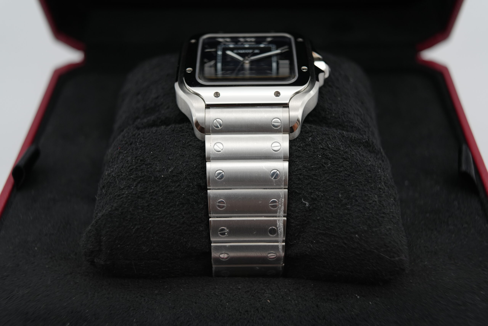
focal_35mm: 35
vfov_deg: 37.9
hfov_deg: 54.4
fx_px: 474
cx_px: 244
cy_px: 163
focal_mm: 35
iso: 400
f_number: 5
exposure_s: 1/250
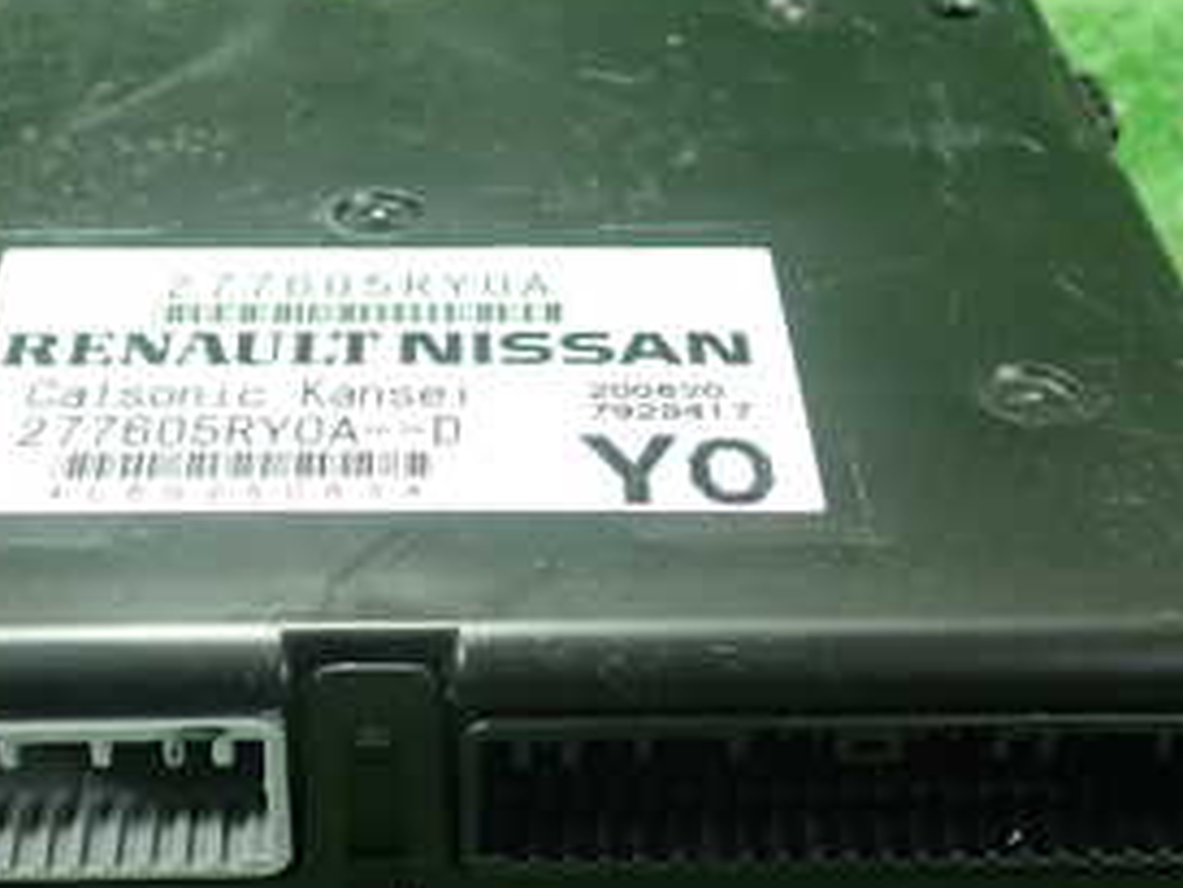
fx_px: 2257
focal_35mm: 66
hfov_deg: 29.2
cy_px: 537
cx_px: 407
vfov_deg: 22.2
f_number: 2.3
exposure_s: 1/125
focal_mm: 5.5
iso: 500
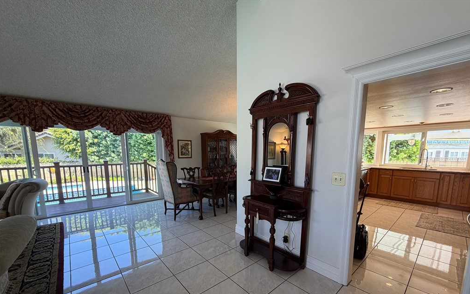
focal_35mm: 15
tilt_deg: -7.6
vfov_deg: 74.0
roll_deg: +0.5
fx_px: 192
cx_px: 236
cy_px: 176
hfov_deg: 101.5
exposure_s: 1/120
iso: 80
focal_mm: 2.22
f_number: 2.2
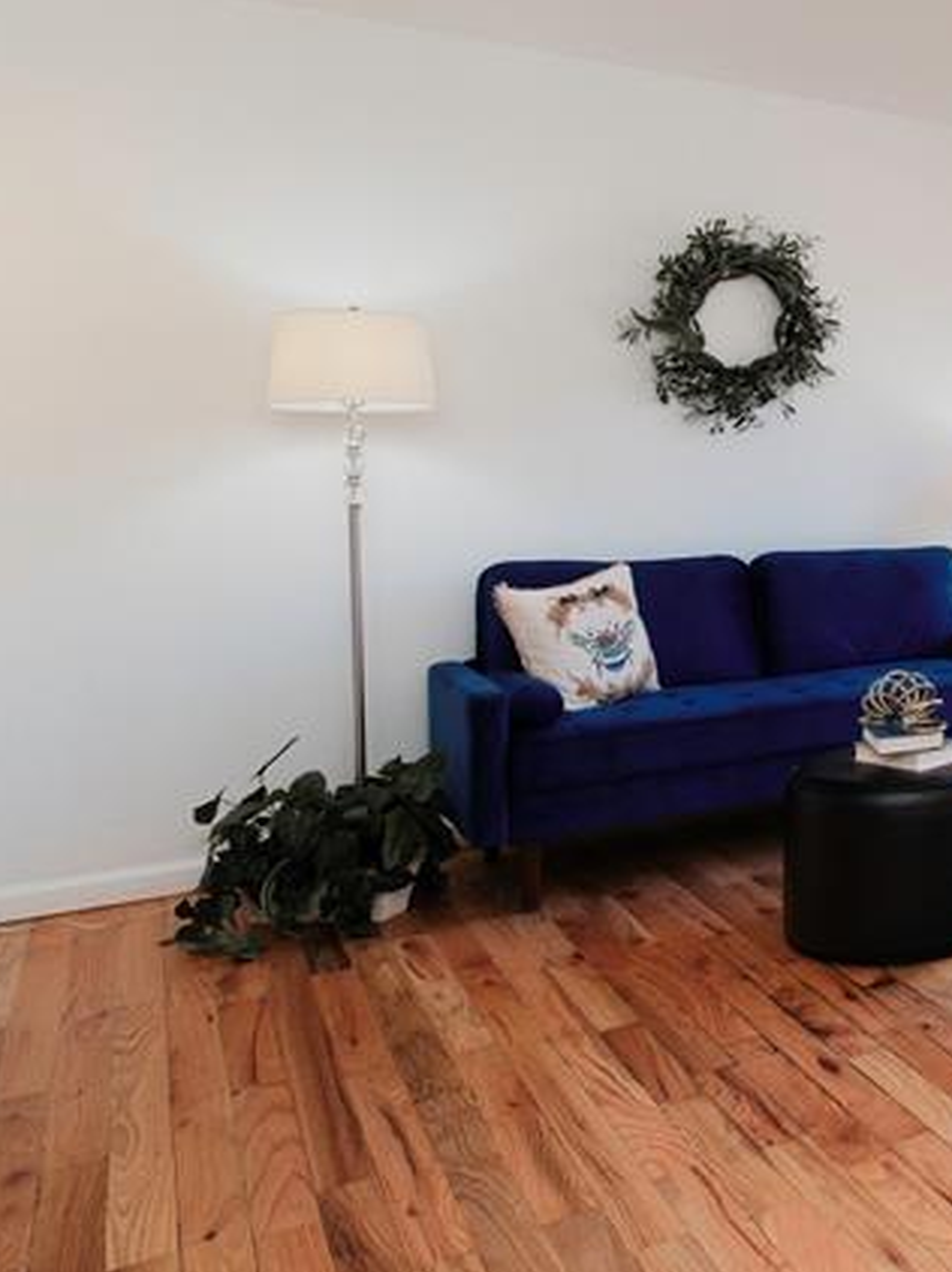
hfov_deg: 31.4
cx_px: 1235
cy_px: 443
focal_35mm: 35
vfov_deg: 51.8
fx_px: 1285
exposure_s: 1/125
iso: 640
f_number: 7.1
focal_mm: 10
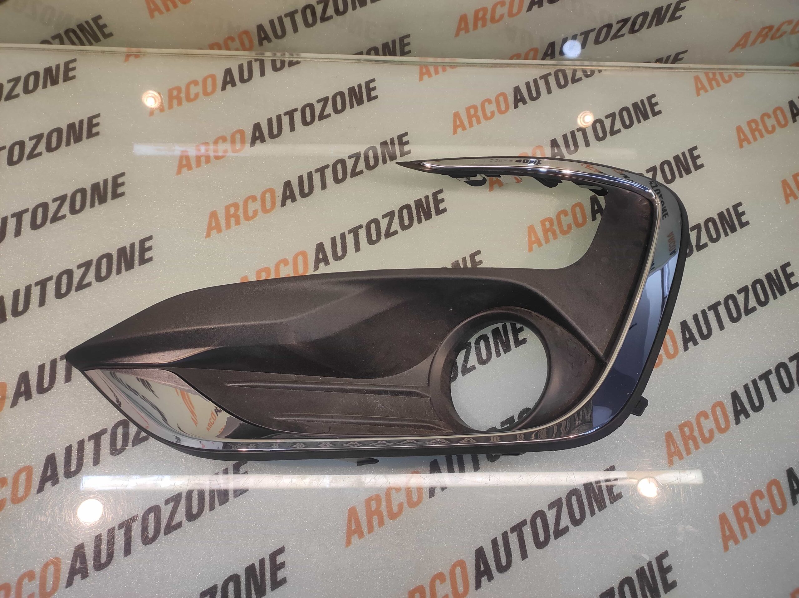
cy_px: 299
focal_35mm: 17
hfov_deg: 91.1
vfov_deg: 74.7
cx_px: 400
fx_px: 392
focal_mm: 4.74
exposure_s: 1/50
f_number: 1.79
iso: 136
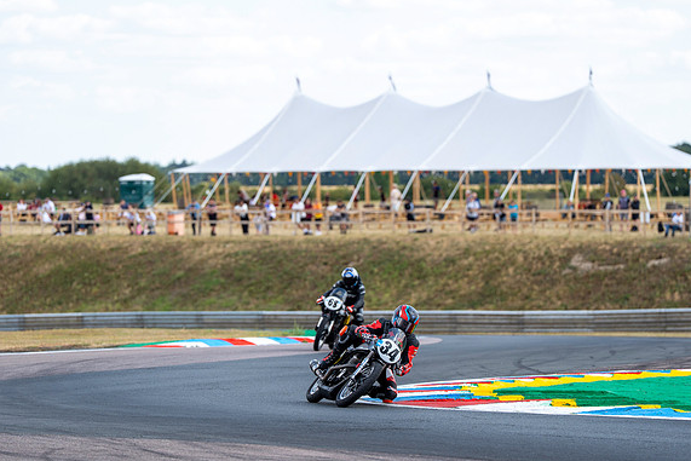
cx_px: 349
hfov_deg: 10.1
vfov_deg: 6.8
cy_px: 233
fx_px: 3897
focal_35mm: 203
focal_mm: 200
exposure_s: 1/1250
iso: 125
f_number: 3.5
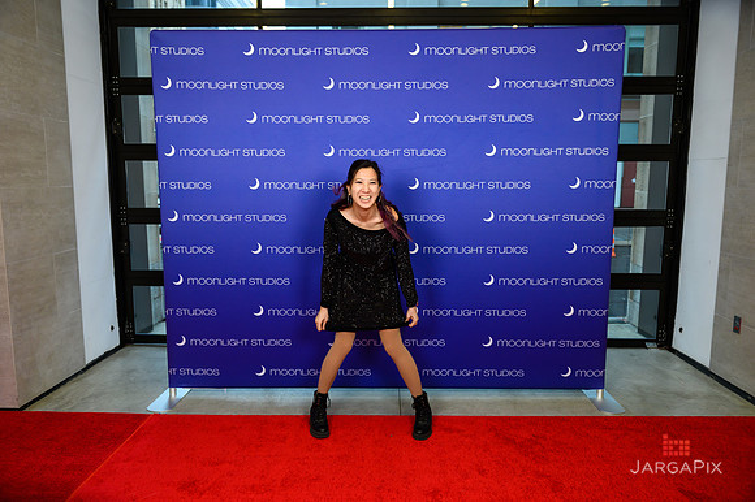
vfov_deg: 53.1
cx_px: 378
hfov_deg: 73.8
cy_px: 251
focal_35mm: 24
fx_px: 503
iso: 1000
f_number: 5
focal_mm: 24
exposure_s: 1/320
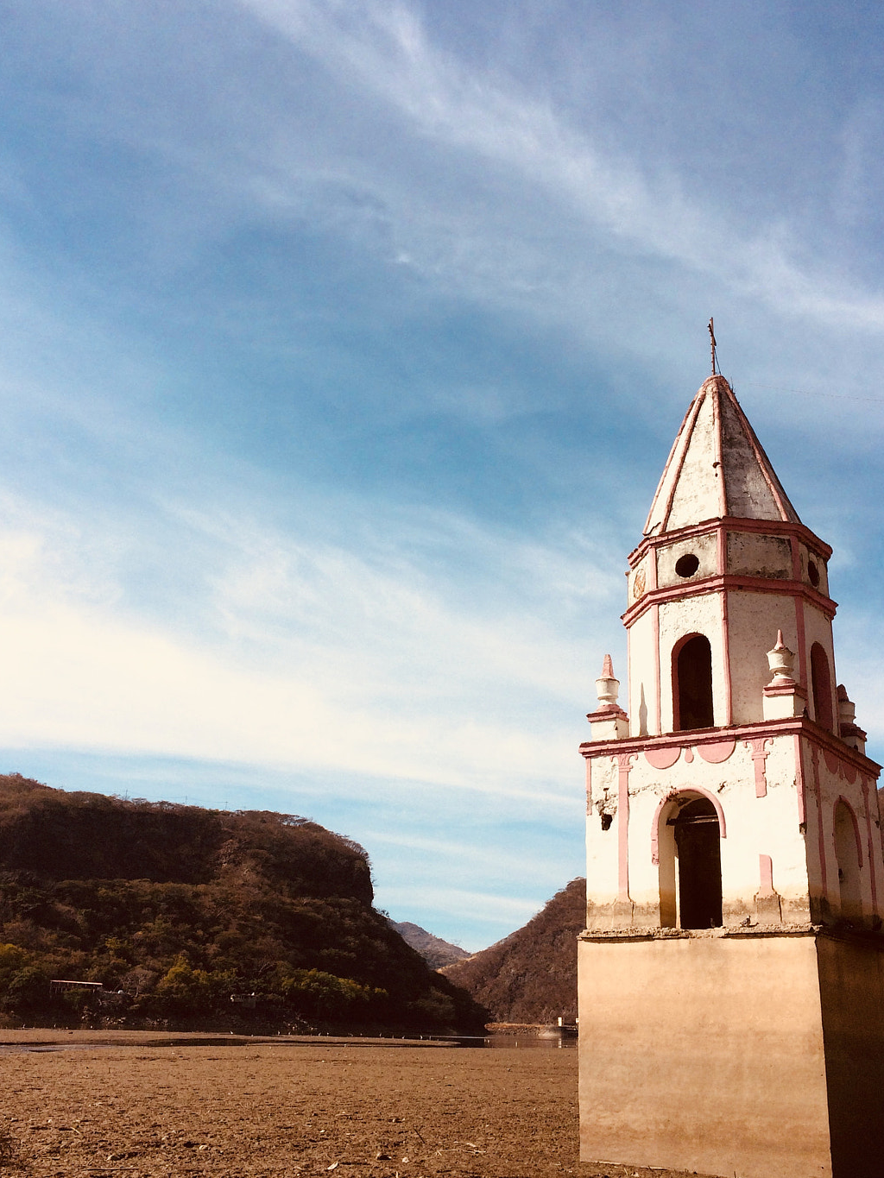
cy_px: 635
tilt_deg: +18.1
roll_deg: -1.1
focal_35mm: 34
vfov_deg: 53.9
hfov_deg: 41.8
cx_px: 437
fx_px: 1158
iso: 32
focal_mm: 4.15
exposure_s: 1/3425
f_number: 2.2
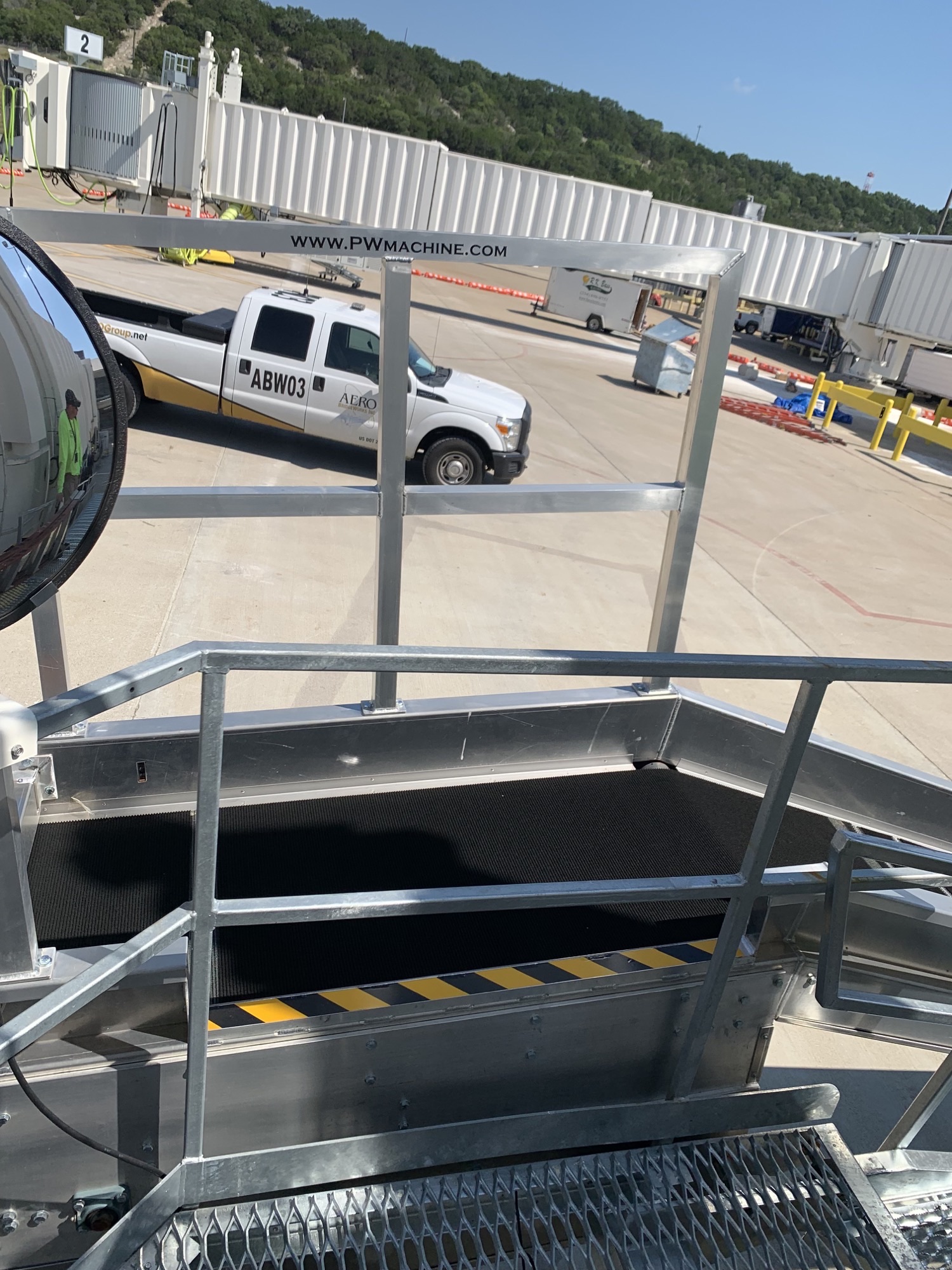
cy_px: 635
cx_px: 476
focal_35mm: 26
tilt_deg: -23.7
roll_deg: -12.9
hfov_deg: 53.1
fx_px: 953
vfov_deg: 67.3
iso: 25
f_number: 1.8
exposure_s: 1/3086
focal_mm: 4.25
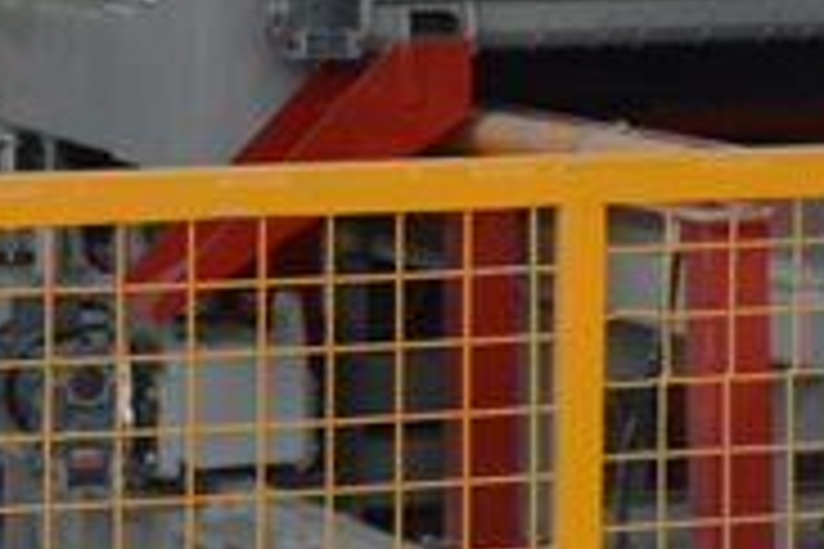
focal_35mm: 235
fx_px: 5372
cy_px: -806
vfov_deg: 5.6
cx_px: 1306
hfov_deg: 8.5
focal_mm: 21
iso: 400
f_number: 4
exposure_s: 1/60
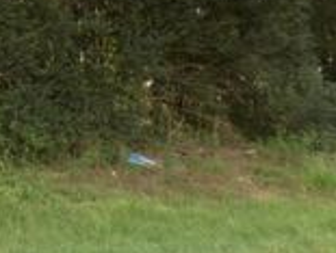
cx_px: -160
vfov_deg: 19.3
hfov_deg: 22.0
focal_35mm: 74
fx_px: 720
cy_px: -8
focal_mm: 4
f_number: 3.1
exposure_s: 1/200
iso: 80
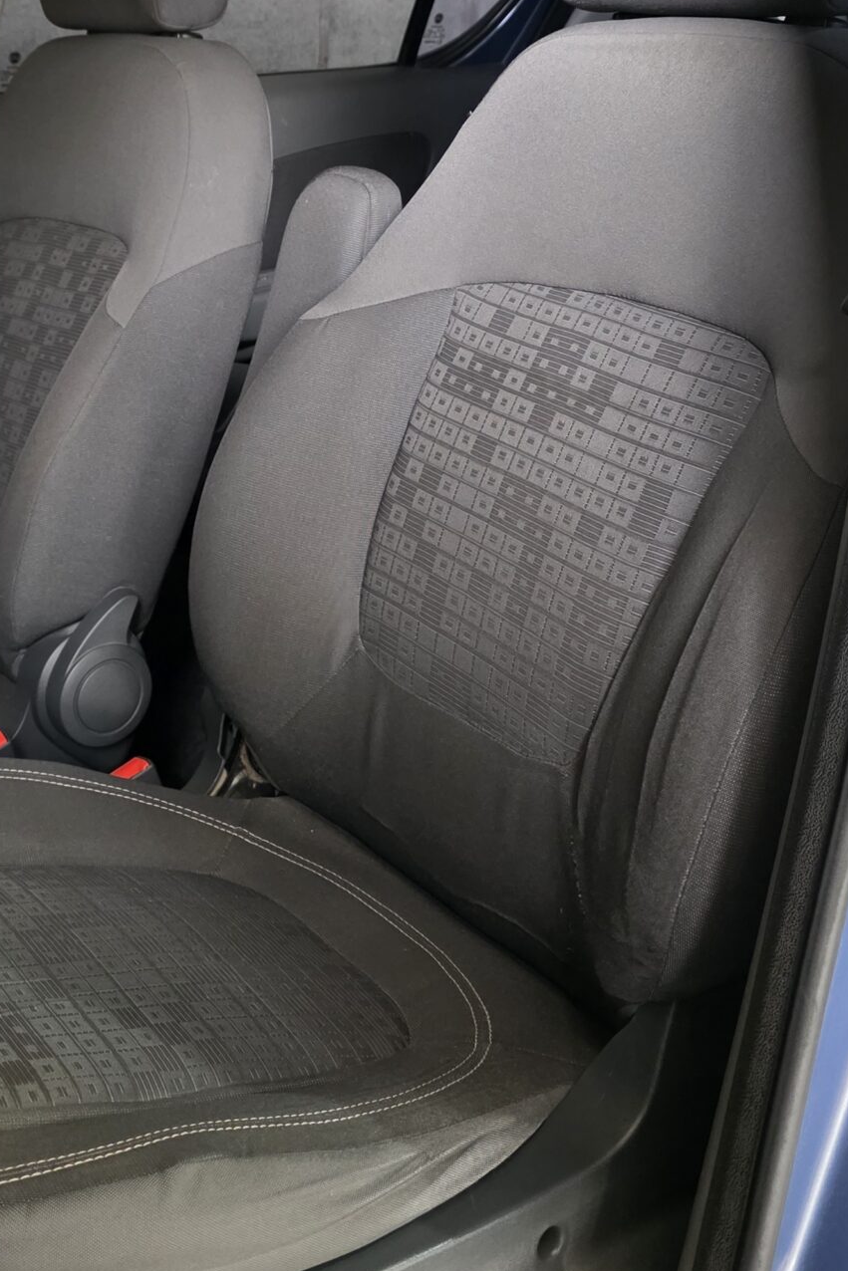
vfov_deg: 40.3
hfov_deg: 27.8
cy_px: 360
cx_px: 231
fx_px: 1695
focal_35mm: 48
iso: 1000
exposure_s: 1/100
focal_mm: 6.3
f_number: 1.7
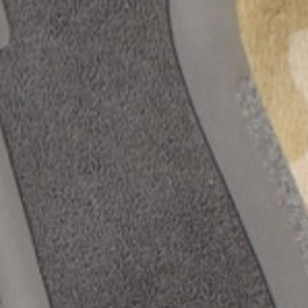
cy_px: 94
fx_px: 2419
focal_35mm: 240
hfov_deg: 7.0
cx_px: -314
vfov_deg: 7.3
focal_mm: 35
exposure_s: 1/200
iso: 200
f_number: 7.1
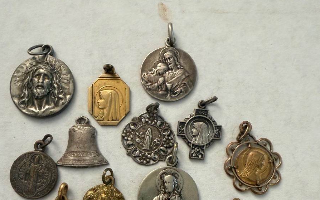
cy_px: 205
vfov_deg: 31.5
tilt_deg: -80.9
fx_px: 323
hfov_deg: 52.7
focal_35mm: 37
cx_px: 160
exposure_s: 1/50
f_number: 2.2
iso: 250
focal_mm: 2.22
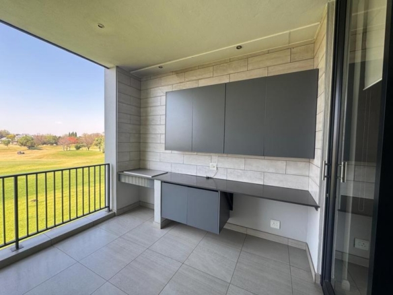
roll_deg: -0.1
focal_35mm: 14
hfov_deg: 102.1
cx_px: 196
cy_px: 148
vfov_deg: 85.7
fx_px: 159
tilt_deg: -2.2
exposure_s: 1/142
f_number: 2.2
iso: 40
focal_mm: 2.22
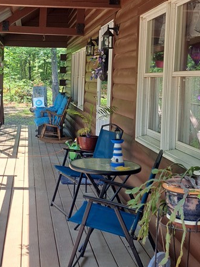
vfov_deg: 34.8
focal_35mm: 55
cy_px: 100
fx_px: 424
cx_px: 21
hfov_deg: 25.7
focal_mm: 5.23
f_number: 1.8
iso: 50
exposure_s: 1/220
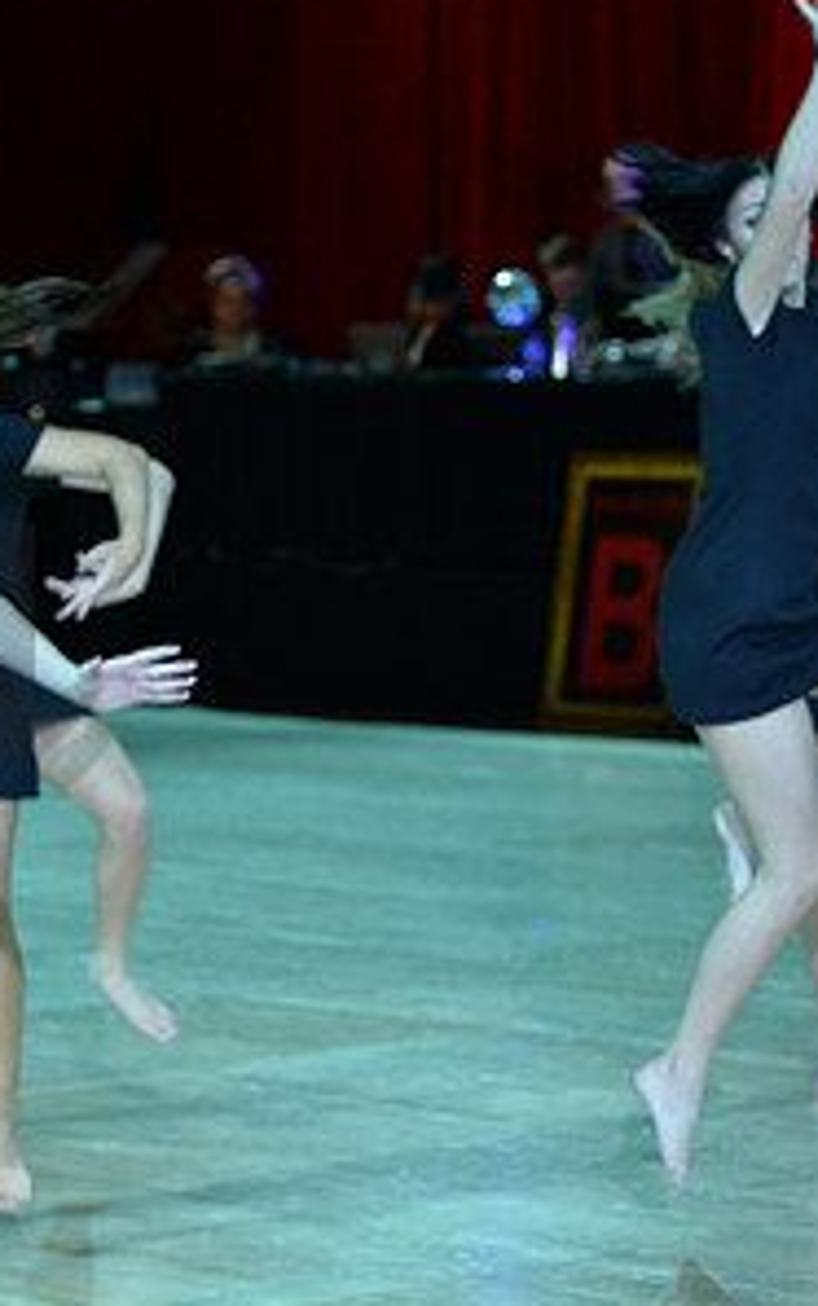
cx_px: -444
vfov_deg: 13.5
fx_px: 5521
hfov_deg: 8.3
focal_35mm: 155
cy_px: 640
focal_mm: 78
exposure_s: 1/250
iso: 2000
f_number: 4
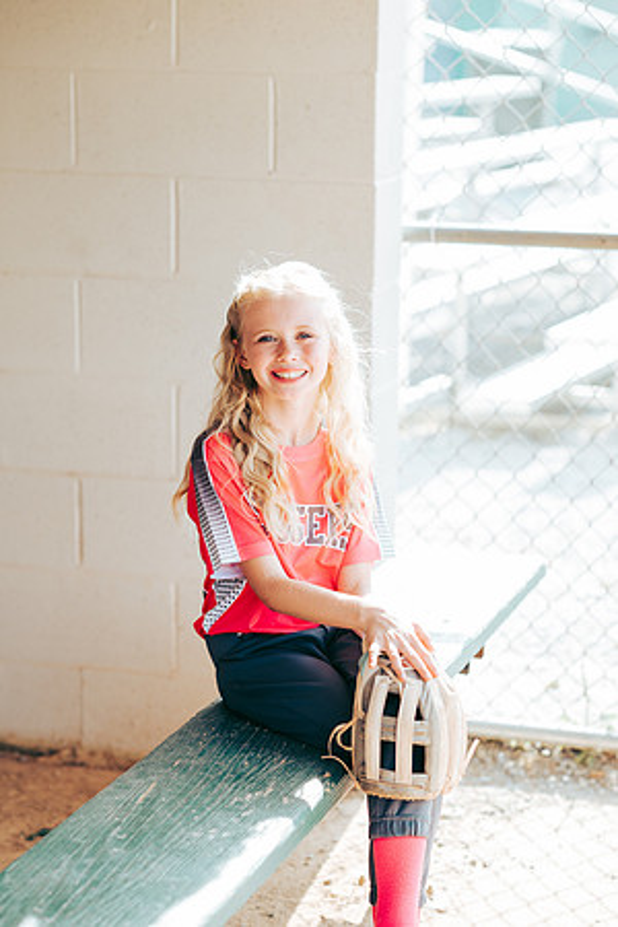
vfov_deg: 23.9
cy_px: 464
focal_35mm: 85
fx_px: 2189
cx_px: 309
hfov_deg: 16.1
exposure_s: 1/320
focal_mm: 85
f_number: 2.8
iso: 160
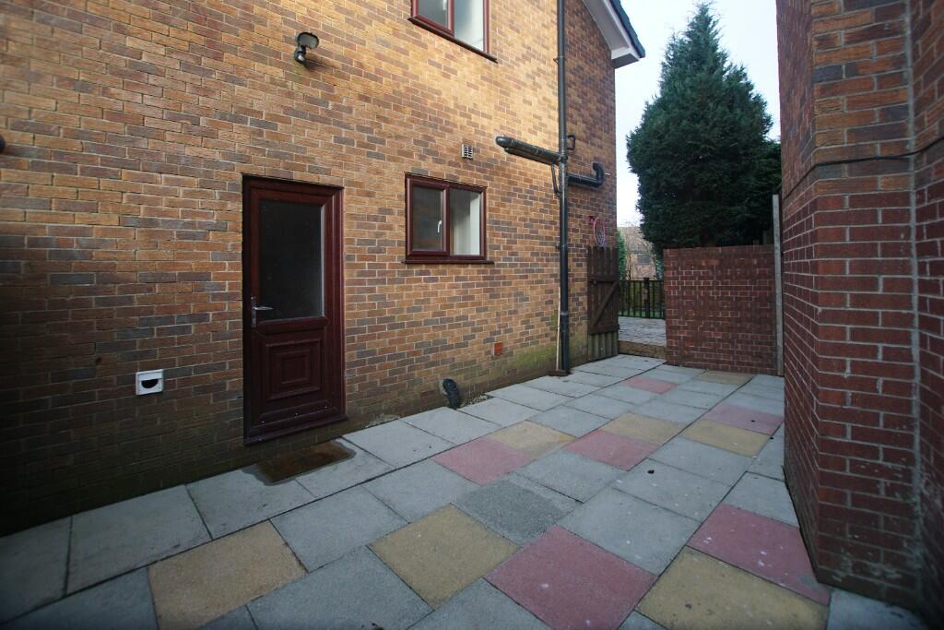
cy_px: 315
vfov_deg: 77.3
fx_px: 393
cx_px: 472
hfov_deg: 100.4
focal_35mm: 15
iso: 320
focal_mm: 10
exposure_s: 1/160
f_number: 4
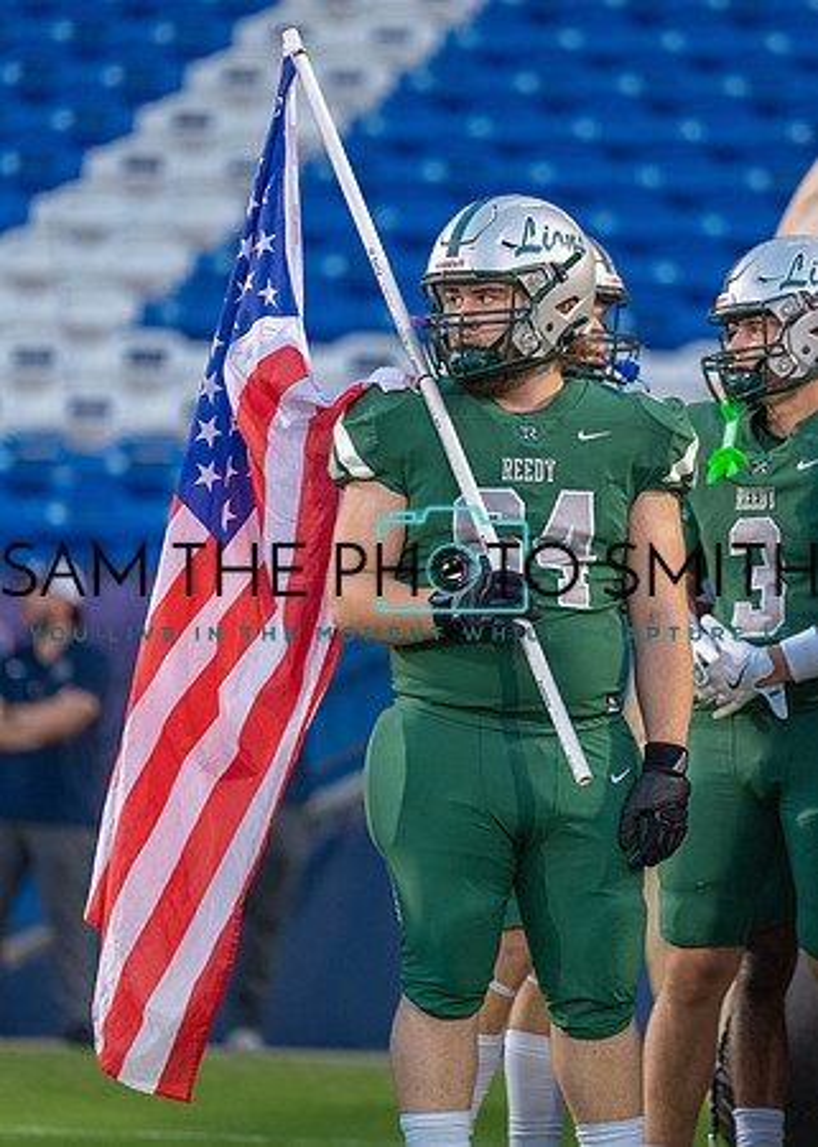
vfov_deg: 5.9
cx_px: 508
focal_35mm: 344
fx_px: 11186
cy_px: 501
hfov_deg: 4.2
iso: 2000
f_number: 2.8
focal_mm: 200
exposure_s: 1/1000
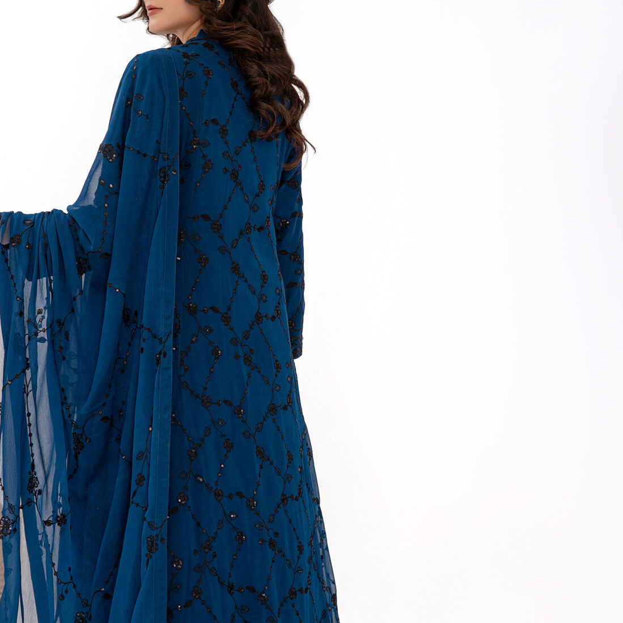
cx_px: 148
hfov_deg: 17.5
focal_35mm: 99
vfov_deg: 17.6
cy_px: 365
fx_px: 2016
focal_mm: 50
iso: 200
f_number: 5
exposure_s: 1/200
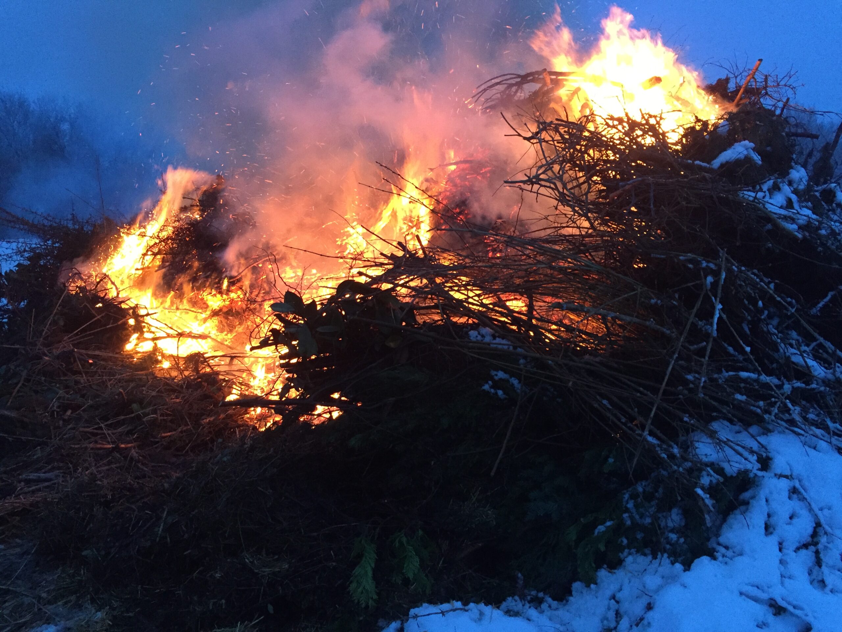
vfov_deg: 48.2
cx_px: 421
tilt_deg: -5.4
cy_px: 316
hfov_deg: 61.7
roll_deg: +2.0
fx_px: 705
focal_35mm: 29
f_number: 2.2
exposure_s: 1/33
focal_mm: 4.15
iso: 250
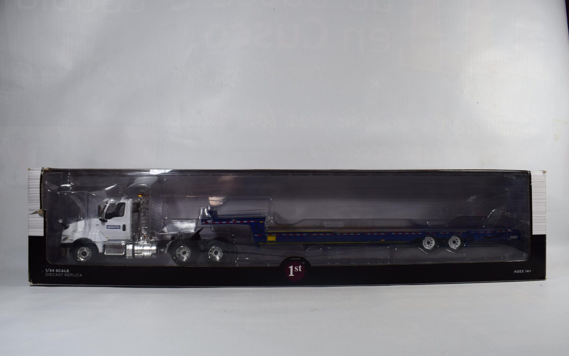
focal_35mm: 31
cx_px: 284
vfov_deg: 40.6
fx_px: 481
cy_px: 174
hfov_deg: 61.2
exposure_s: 1/50
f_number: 8
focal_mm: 20
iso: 400
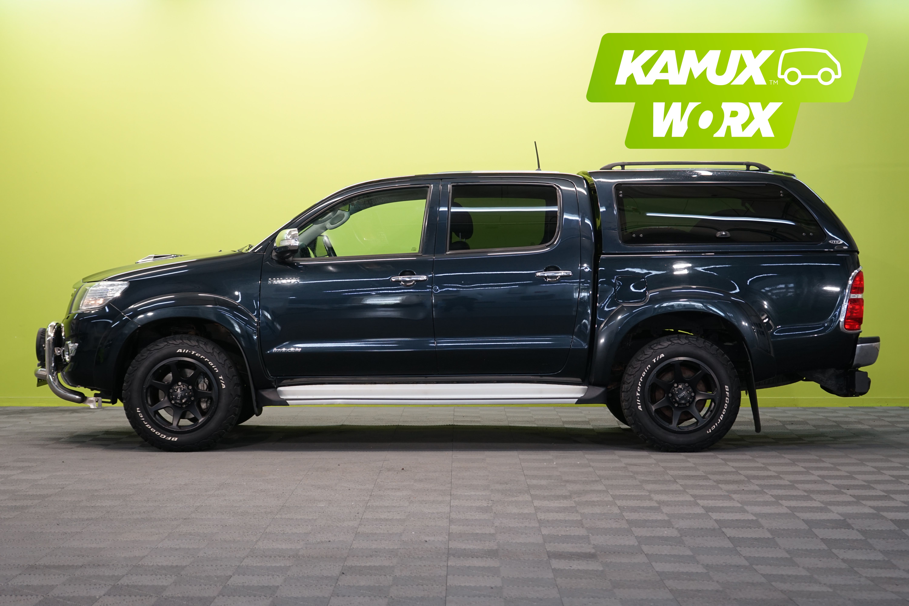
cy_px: 303
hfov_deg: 31.4
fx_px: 1616
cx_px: 454
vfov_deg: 21.2
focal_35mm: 64
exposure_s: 1/30
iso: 500
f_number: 5.6
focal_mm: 64
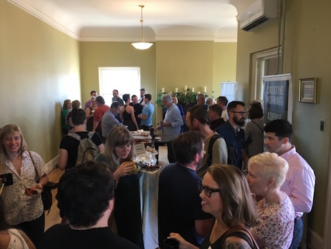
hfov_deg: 59.9
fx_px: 287
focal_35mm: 30
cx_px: 161
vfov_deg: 46.9
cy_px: 124
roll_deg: -0.3
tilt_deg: -7.6
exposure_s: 1/30
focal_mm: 4.15
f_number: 2.2
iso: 80
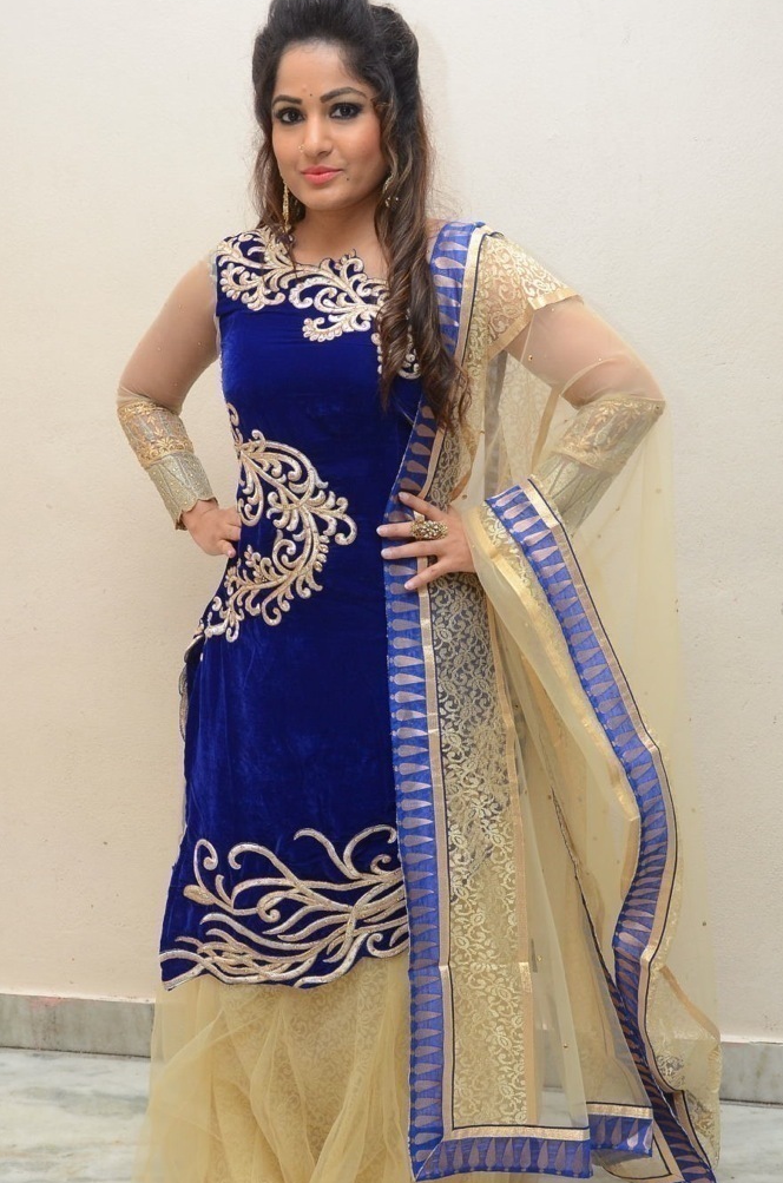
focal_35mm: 47
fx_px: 1541
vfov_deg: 42.0
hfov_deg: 28.5
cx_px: 357
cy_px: 620
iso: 1000
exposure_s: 1/100
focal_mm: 26
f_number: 6.3
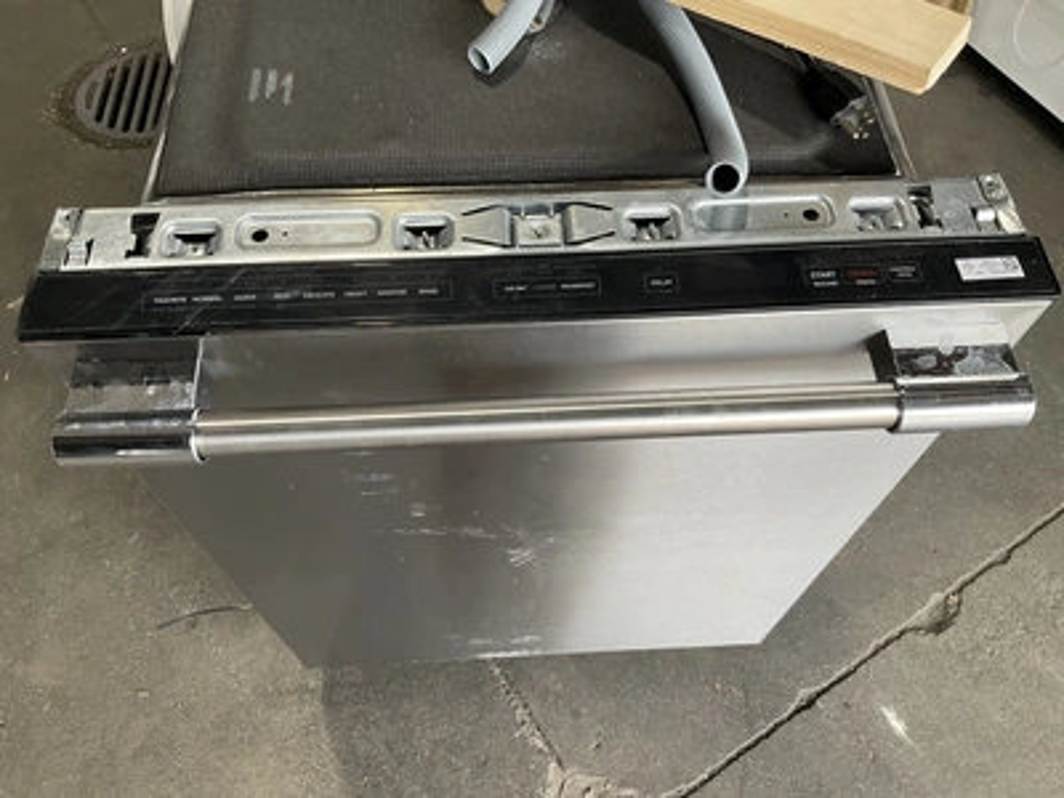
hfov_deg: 61.7
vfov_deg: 48.2
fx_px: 891
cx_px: 532
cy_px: 399
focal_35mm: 29
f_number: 1.8
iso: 50
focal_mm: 3
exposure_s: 1/122
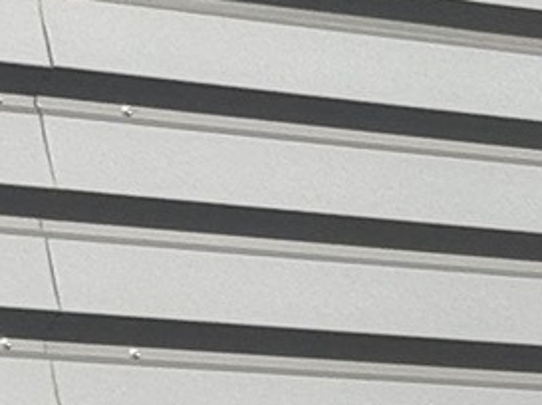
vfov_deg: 4.1
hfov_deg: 5.4
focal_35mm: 355
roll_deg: +1.4
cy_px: 840
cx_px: 1300
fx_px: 5551
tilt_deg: -0.2
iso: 64
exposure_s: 1/2415
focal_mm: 6.76
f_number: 1.78
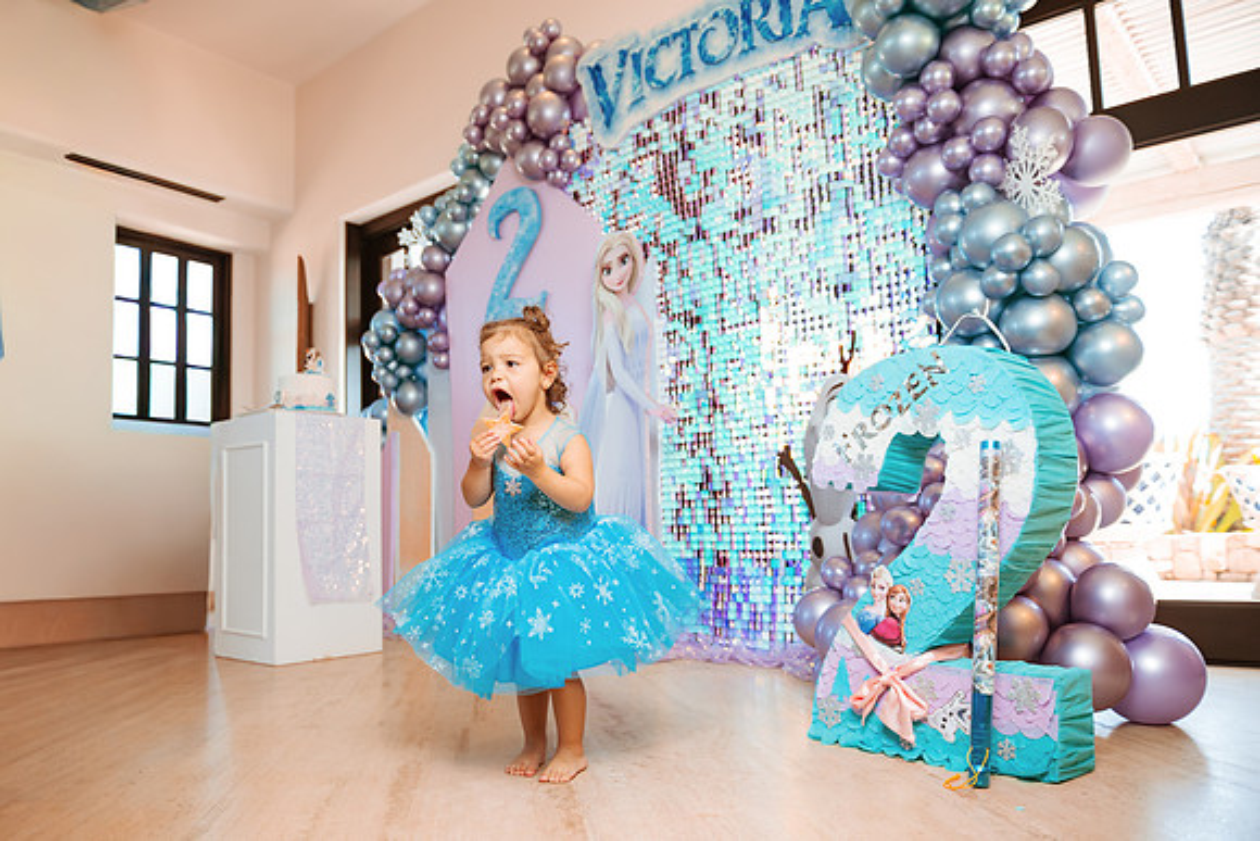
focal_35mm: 26
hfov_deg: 69.8
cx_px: 584
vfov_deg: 49.9
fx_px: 902
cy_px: 451
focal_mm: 24
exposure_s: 1/200
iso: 400
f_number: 3.2
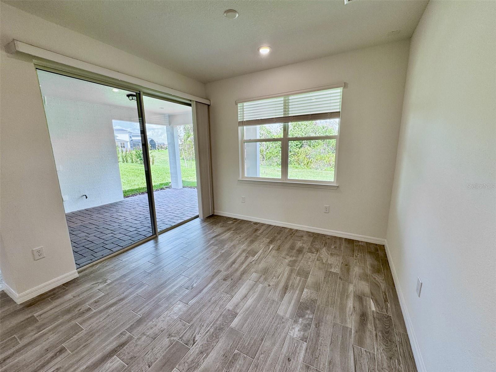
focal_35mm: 14
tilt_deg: -11.5
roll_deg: +1.2
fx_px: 201
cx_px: 248
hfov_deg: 102.1
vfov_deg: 85.7
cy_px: 186
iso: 40
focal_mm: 2.22
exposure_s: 1/138
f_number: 2.2
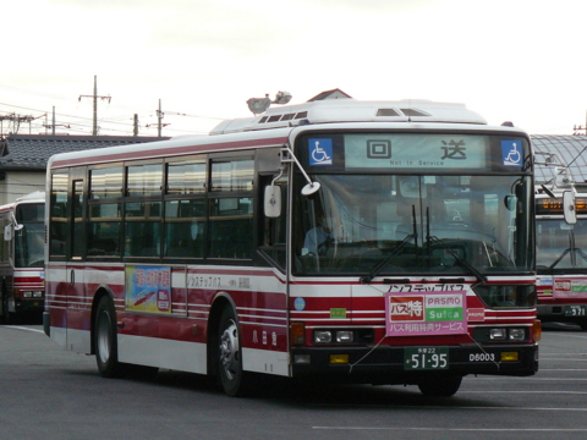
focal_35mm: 186
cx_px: 294
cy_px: 220
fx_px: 3154
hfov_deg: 10.6
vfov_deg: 8.0
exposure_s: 1/320
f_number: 3.2
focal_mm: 20.7
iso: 200
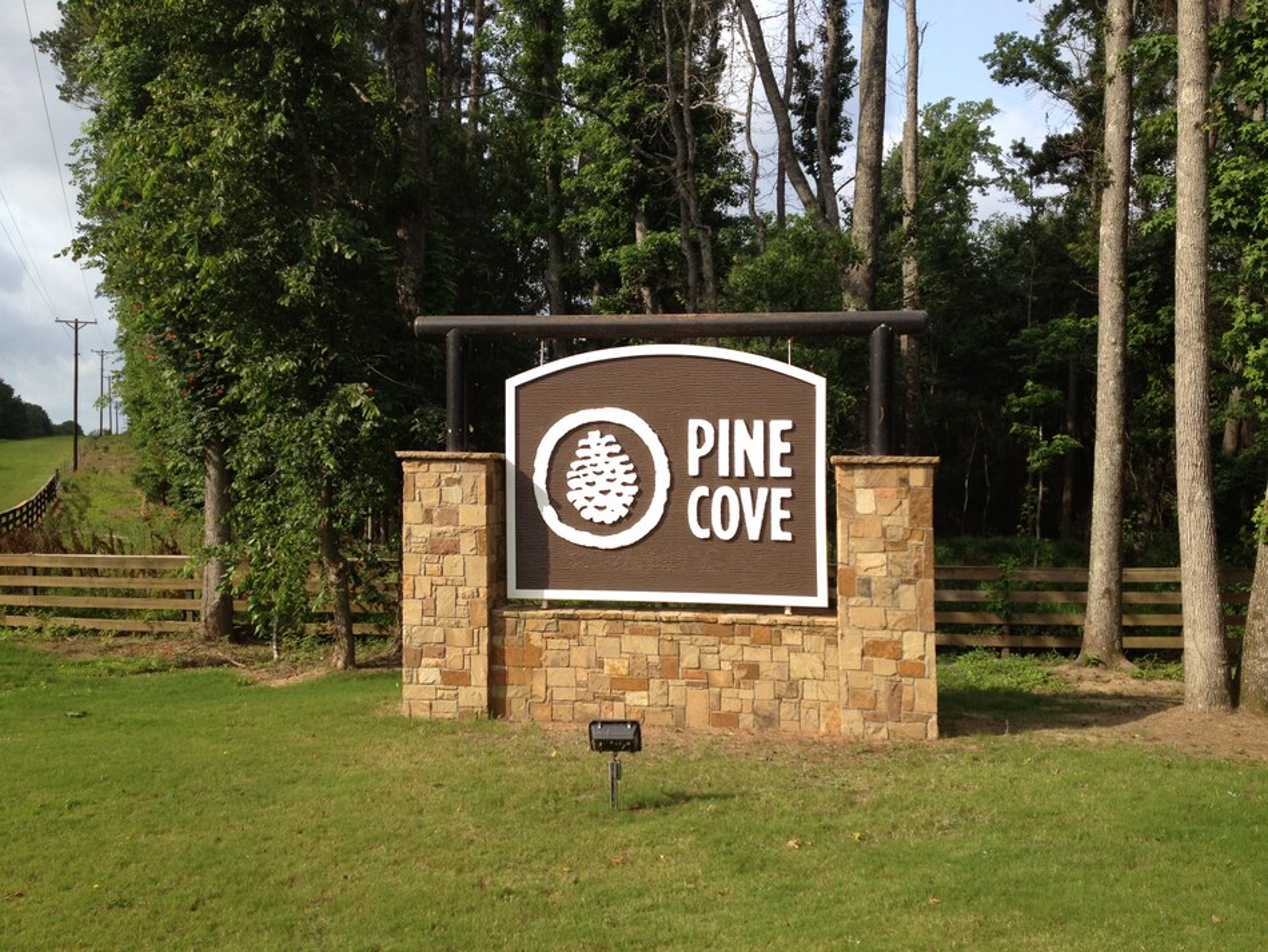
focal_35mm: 35
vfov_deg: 40.7
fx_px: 1282
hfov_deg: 52.6
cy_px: 476
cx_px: 634
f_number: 2.4
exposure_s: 1/935
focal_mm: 4.28
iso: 64
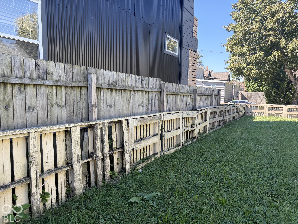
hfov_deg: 67.3
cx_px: 149
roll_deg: -0.1
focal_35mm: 26
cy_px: 112
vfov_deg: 53.1
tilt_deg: -4.7
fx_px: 224
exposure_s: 1/601
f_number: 1.6
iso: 64
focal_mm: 5.96
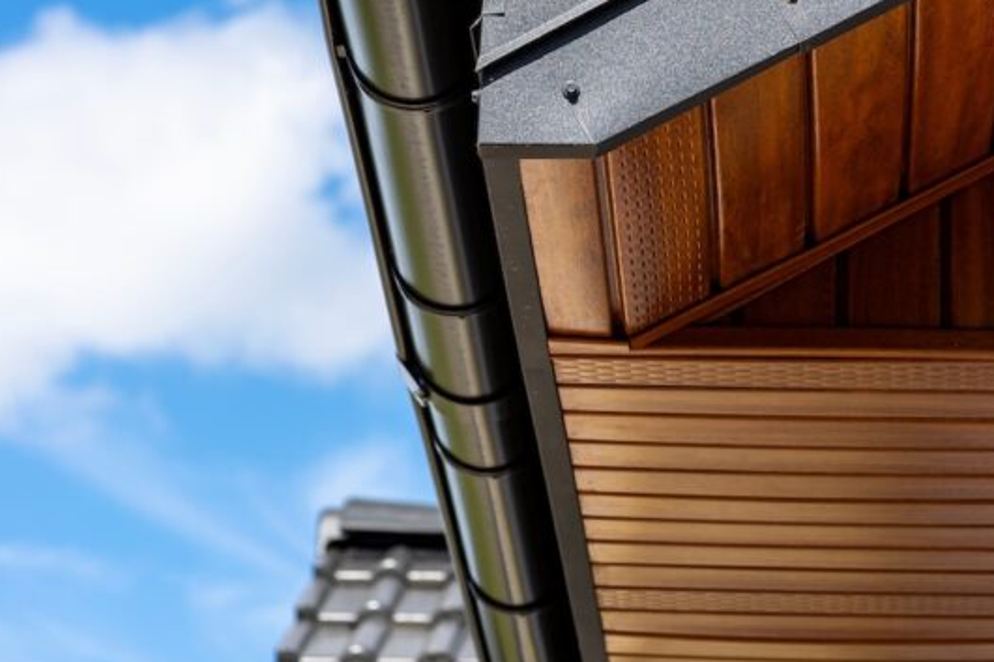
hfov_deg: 10.6
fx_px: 5329
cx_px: 930
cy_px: 58
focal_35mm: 193
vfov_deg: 7.1
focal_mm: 100
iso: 100
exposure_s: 1/250
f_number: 6.3
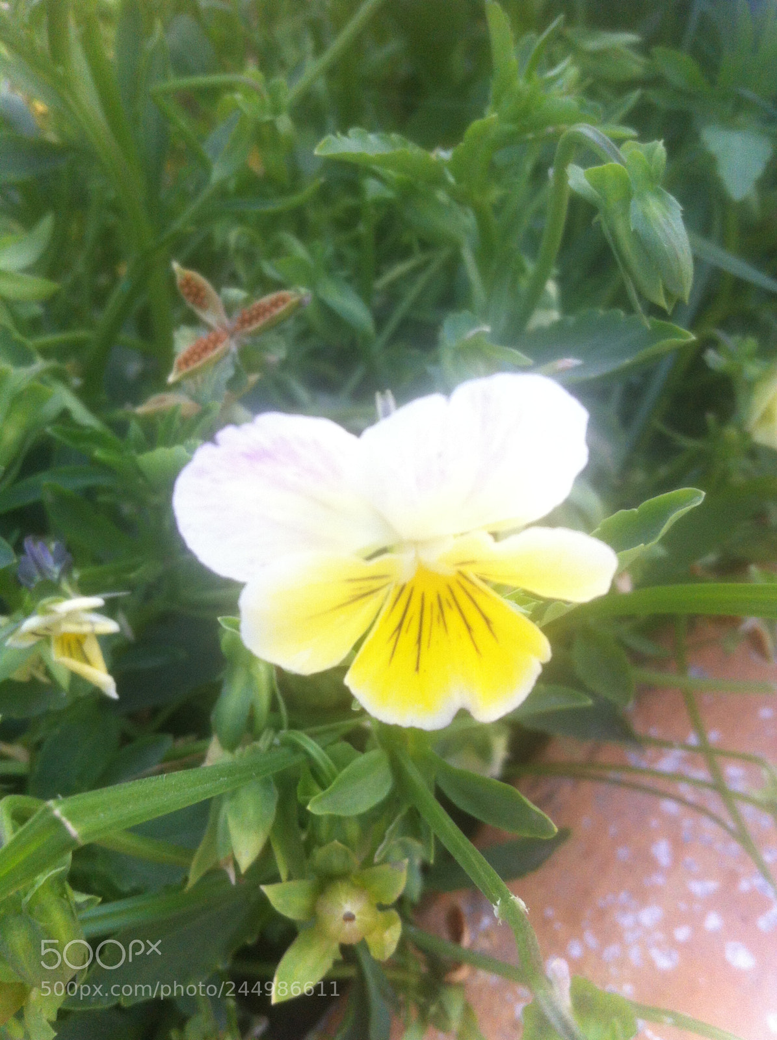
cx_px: 388
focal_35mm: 35
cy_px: 520
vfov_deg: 52.7
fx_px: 1050
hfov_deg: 40.6
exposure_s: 1/120
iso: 100
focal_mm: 3.85
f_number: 2.8
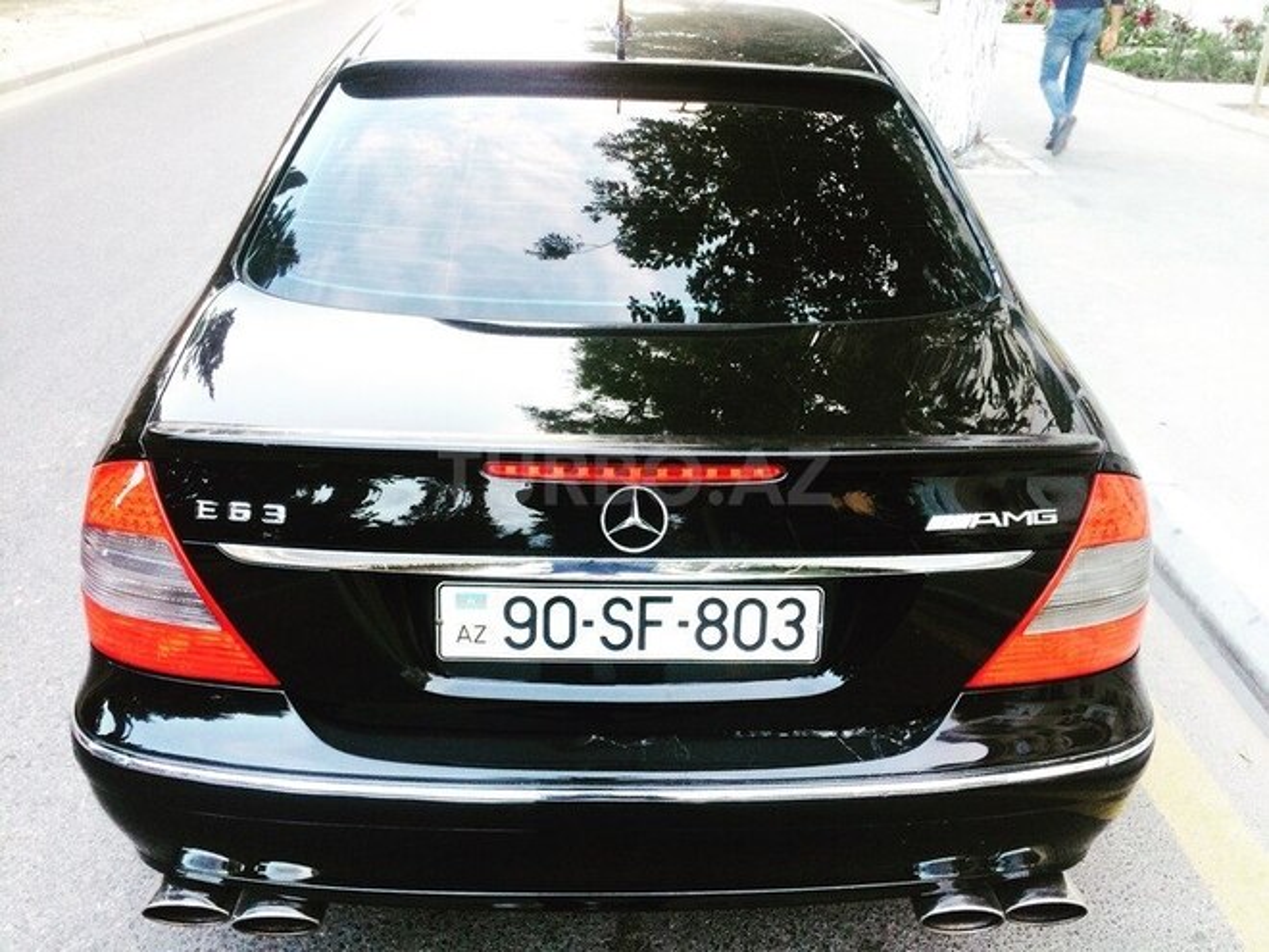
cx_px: 634
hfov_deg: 61.7
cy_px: 476
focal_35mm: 29
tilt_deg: -28.6
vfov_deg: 48.2
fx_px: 1063
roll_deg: -1.6
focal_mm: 4.15
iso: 100
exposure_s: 1/33
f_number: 2.2
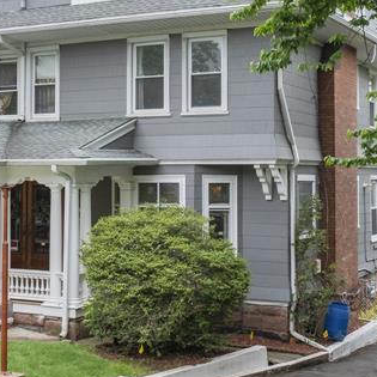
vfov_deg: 25.0
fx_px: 850
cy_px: 152
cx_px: 117
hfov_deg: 24.8
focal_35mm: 69
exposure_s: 1/15
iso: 130
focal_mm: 12.29
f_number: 2.8
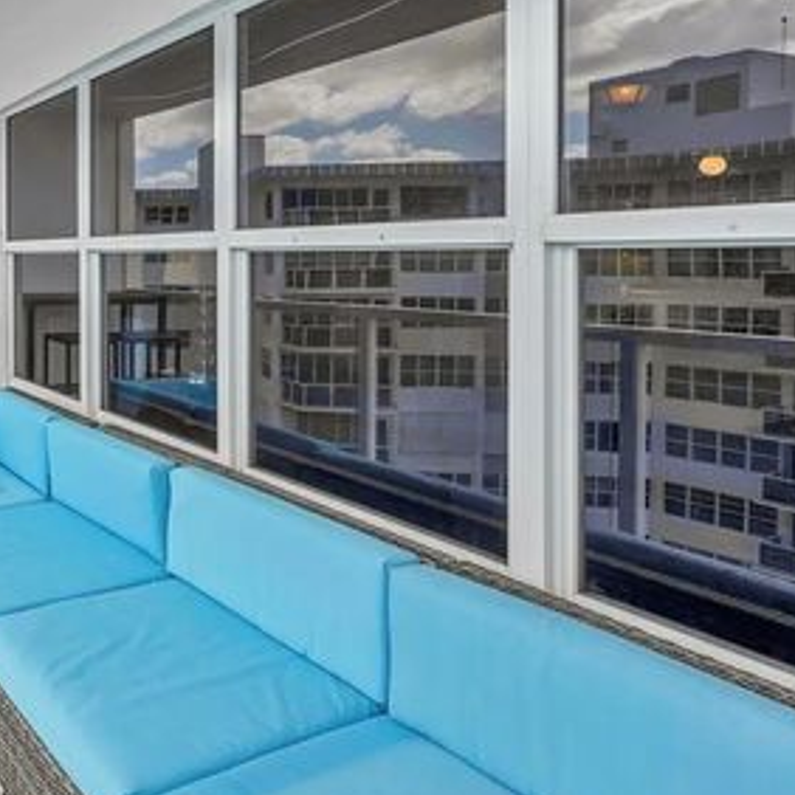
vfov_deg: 57.7
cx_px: -31
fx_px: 702
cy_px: 262
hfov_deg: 47.1
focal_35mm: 27
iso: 100
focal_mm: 14
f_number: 7.1
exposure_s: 1/250
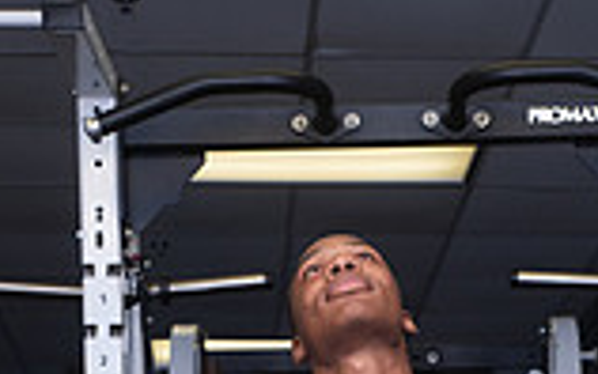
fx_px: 1990
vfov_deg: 9.7
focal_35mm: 122
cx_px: 382
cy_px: 842
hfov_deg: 17.1
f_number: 6.3
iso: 500
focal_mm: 42
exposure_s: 1/400
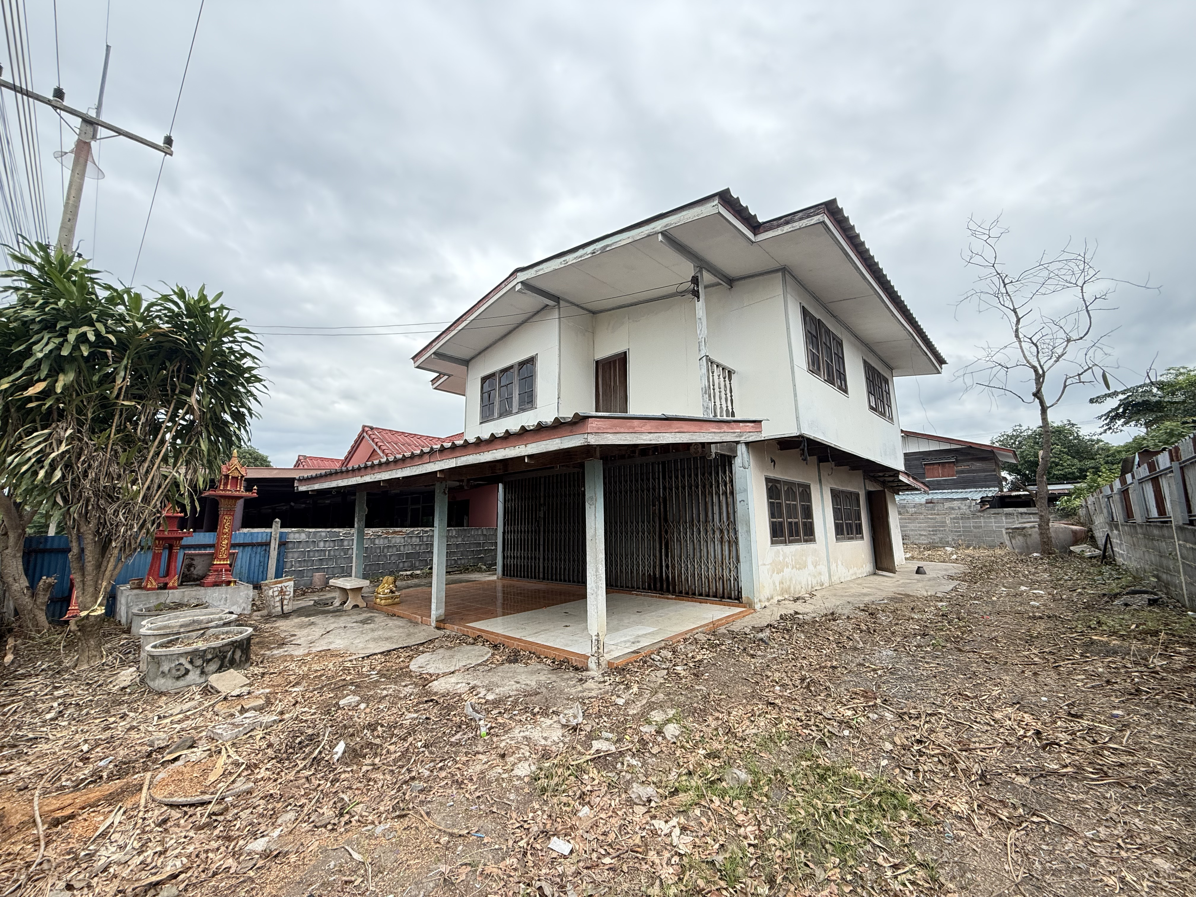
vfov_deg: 85.7
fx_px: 484
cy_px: 448
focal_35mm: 14
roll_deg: +0.2
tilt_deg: +10.6
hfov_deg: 102.1
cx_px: 598
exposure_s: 1/694
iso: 64
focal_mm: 2.22
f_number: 2.2
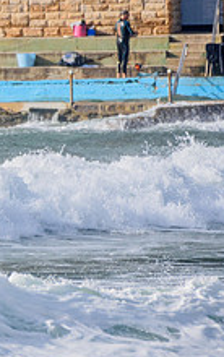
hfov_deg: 0.7
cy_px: 199
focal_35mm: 2014
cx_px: -182
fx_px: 19621
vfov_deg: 1.0
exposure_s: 1/2000
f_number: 5.6
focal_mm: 500
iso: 320
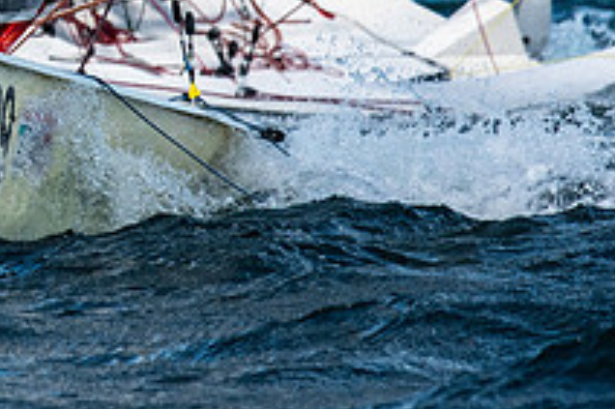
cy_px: -115
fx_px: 21047
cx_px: -136
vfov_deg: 1.1
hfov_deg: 1.7
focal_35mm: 1233
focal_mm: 300
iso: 500
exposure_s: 1/4000
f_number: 5
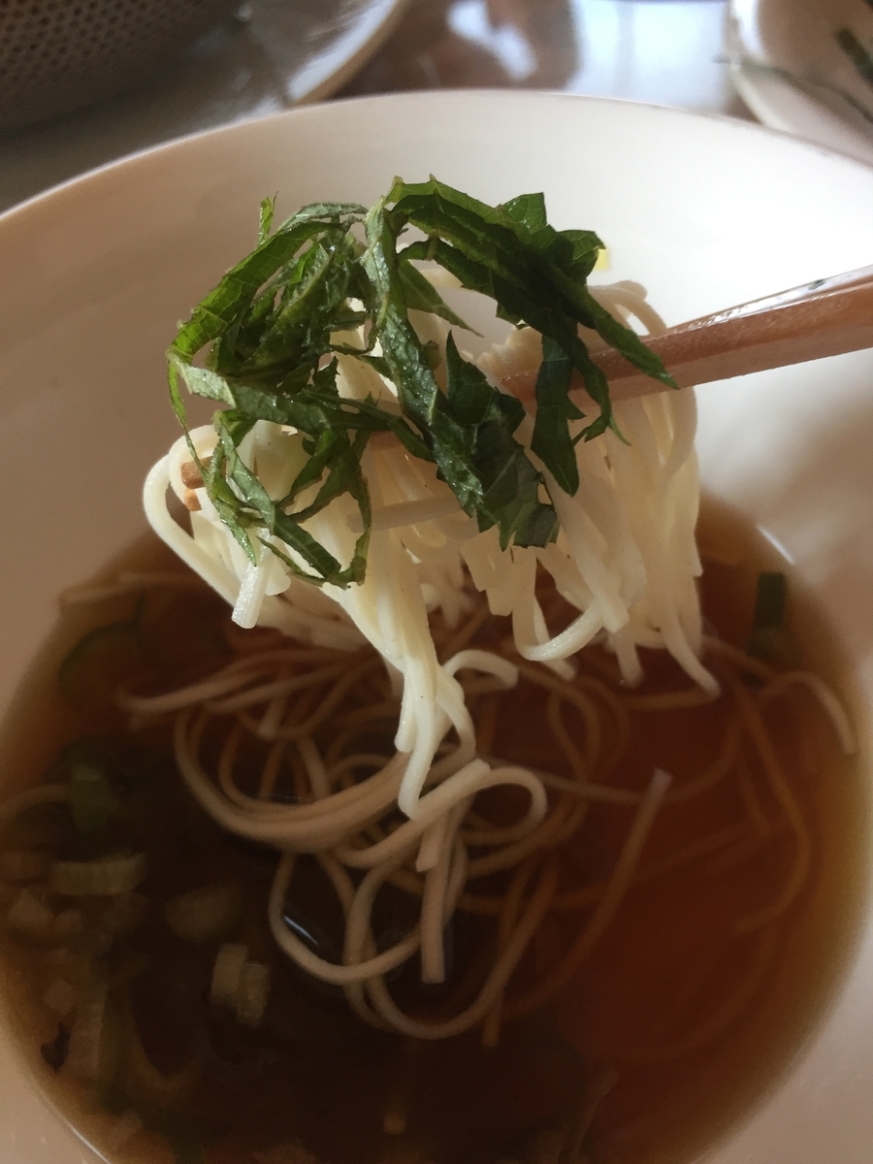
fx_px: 975
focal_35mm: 29
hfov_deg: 48.2
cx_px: 436
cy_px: 582
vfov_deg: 61.7
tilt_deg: -49.6
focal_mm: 4.15
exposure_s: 1/30
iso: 80
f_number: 2.2
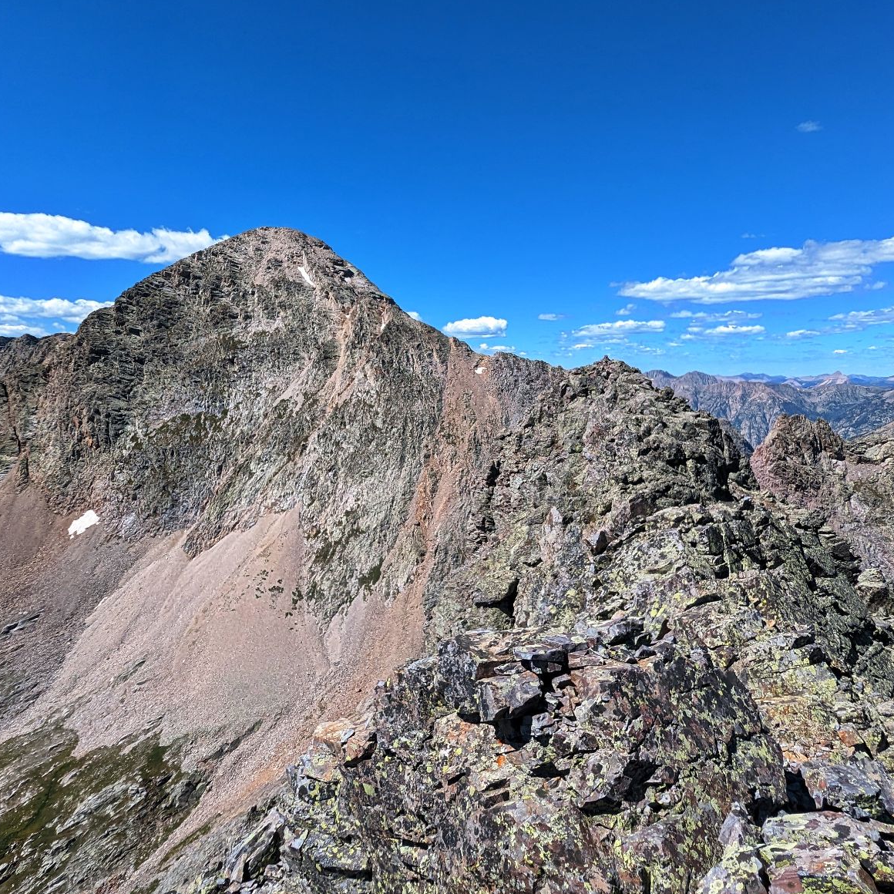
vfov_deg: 62.8
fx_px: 730
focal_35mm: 25
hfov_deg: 62.9
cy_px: 413
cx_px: 464
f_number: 2.2
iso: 47
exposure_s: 1/1575
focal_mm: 2.35
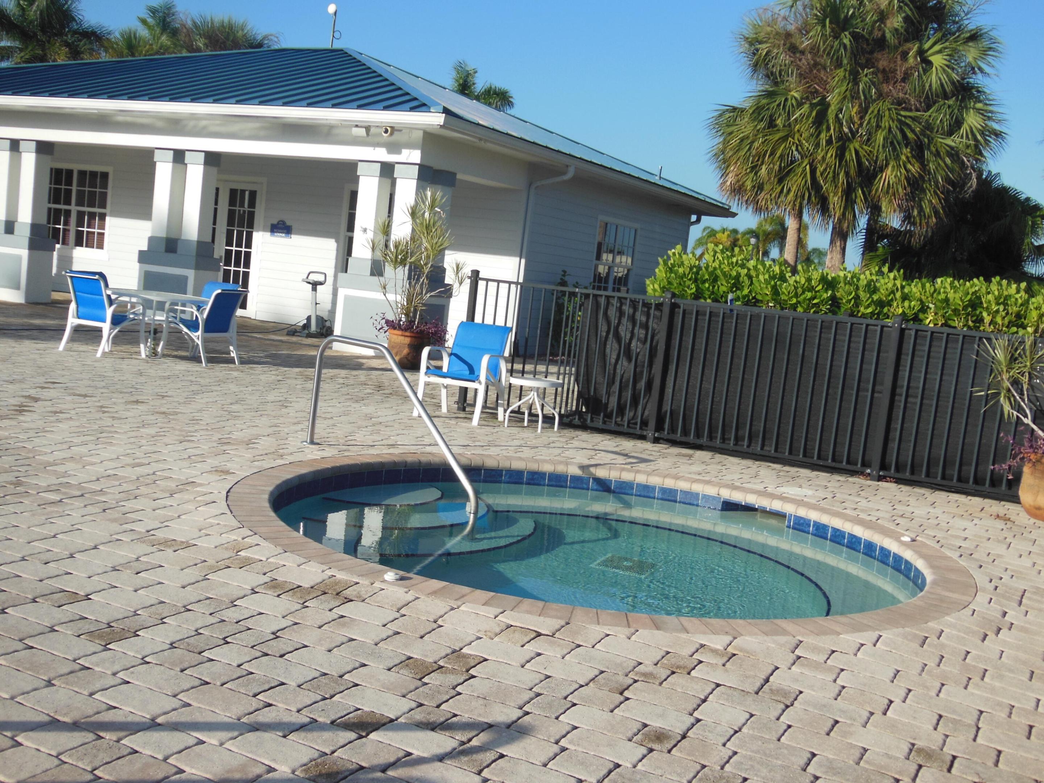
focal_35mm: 39
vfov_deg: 36.8
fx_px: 1176
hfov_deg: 47.9
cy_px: 392
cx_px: 522
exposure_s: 1/1000
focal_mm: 6.9
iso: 125
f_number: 4.1
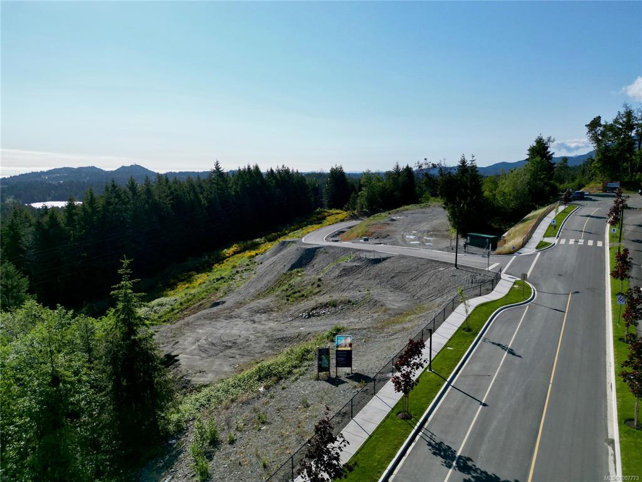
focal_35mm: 24
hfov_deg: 71.6
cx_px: 321
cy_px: 241
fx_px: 445
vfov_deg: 56.8
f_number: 1.7
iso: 110
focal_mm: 6.72
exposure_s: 1/5000
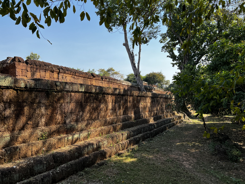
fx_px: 184
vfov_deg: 53.1
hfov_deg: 67.3
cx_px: 122
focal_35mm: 26
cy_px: 92
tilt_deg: +4.2
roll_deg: +1.7
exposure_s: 1/1972
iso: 50
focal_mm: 5.7
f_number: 1.5
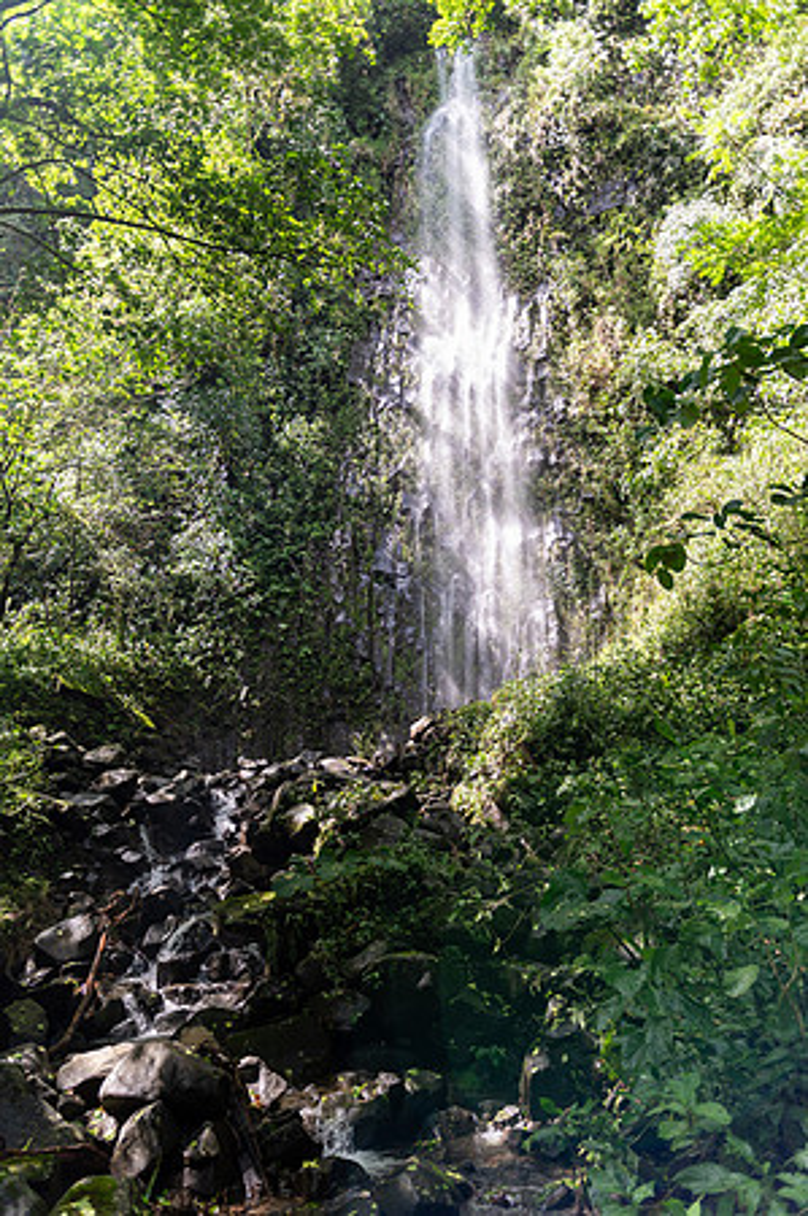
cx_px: 404
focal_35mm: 24
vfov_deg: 73.8
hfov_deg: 53.0
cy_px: 608
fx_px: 810
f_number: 2.8
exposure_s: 1/400
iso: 160
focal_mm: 24
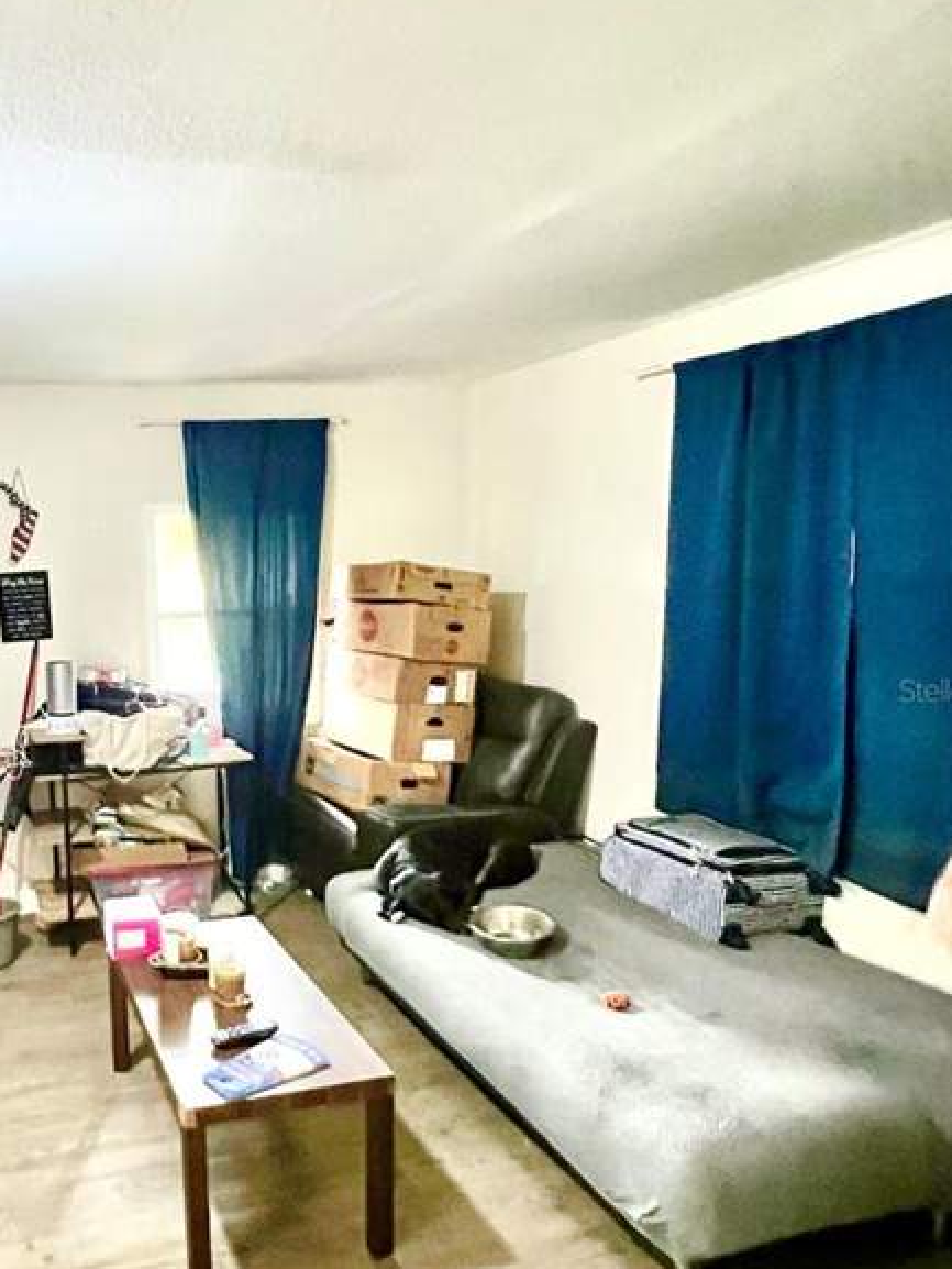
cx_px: 158
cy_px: 688
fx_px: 880
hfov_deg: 52.3
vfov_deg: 71.5
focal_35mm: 24
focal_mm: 1.57
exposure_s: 1/40
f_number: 1.8
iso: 1000
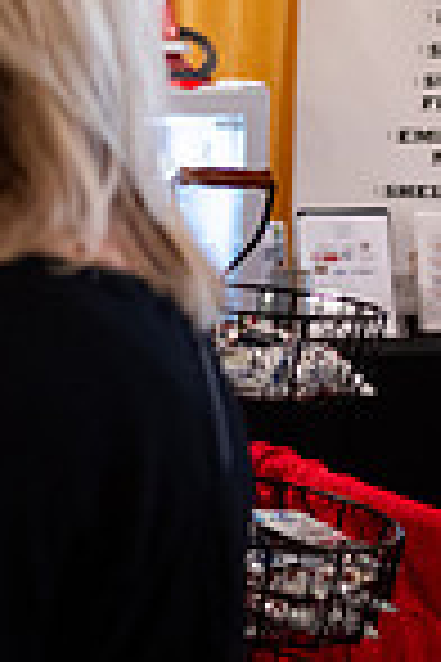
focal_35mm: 95
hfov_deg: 11.6
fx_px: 1745
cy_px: 137
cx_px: -648
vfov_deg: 21.2
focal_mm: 24
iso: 1250
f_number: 1.8
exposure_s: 1/200
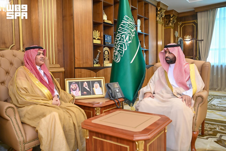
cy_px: 76
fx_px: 201
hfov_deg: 58.7
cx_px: 113
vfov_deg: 41.1
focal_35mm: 32
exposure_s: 1/250
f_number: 3.2
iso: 800
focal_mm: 32
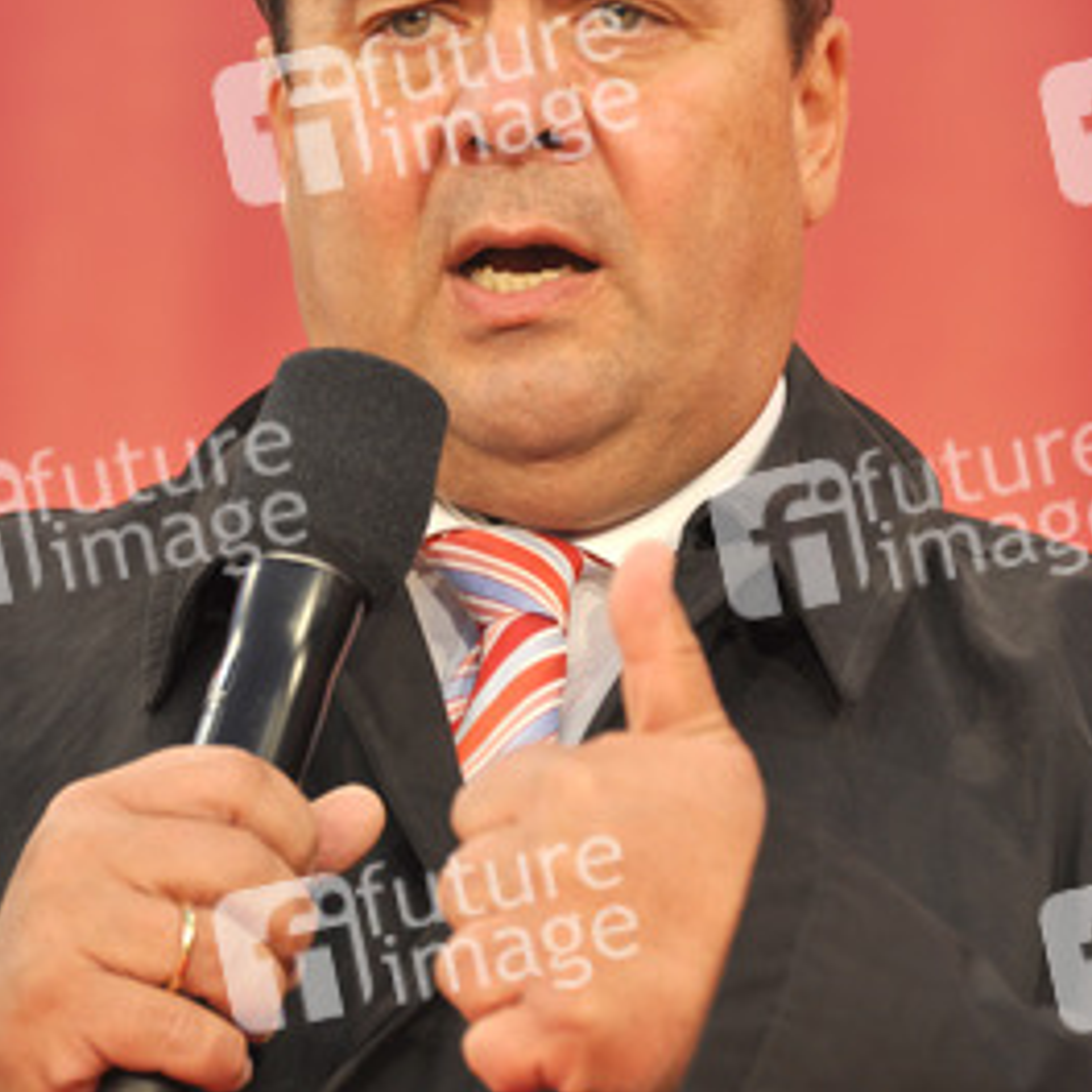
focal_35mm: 406
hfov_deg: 4.3
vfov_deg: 4.3
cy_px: 314
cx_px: 546
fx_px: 14490
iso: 450
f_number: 5.3
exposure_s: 1/250
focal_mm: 210
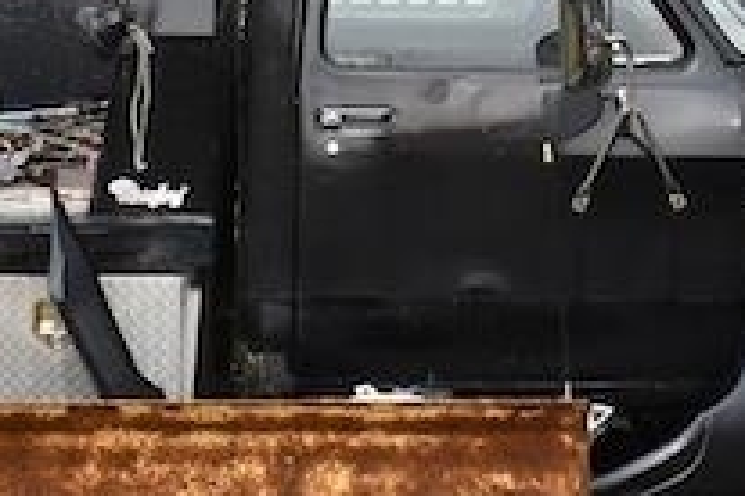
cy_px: -192
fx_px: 3217
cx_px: 569
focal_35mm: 155
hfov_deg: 13.2
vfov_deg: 8.7
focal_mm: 21
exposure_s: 1/250
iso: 160
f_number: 8
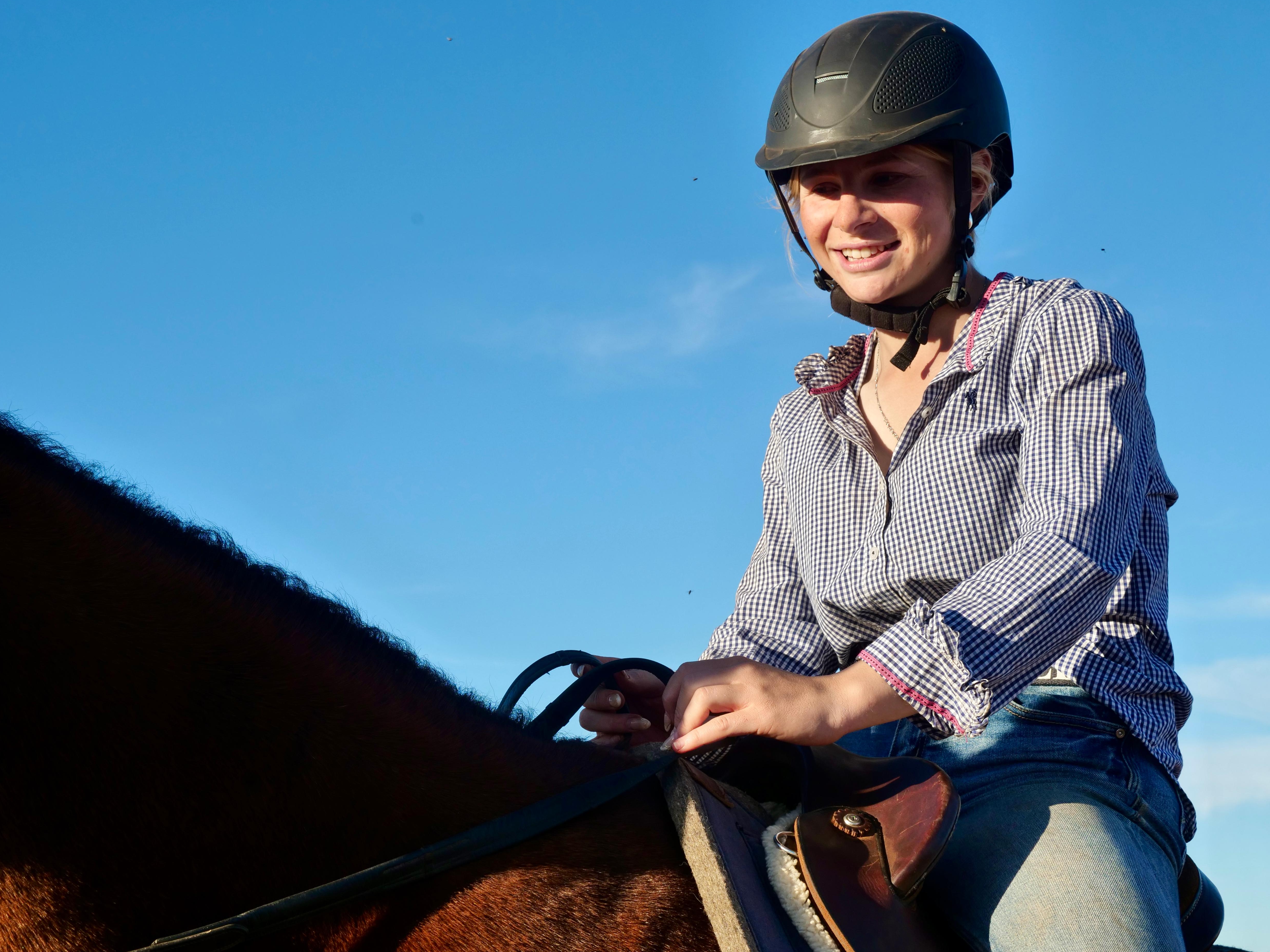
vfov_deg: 22.6
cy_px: 476
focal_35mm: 65
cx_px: 631
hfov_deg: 29.8
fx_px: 2385
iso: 200
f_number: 6.3
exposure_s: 1/640
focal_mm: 32
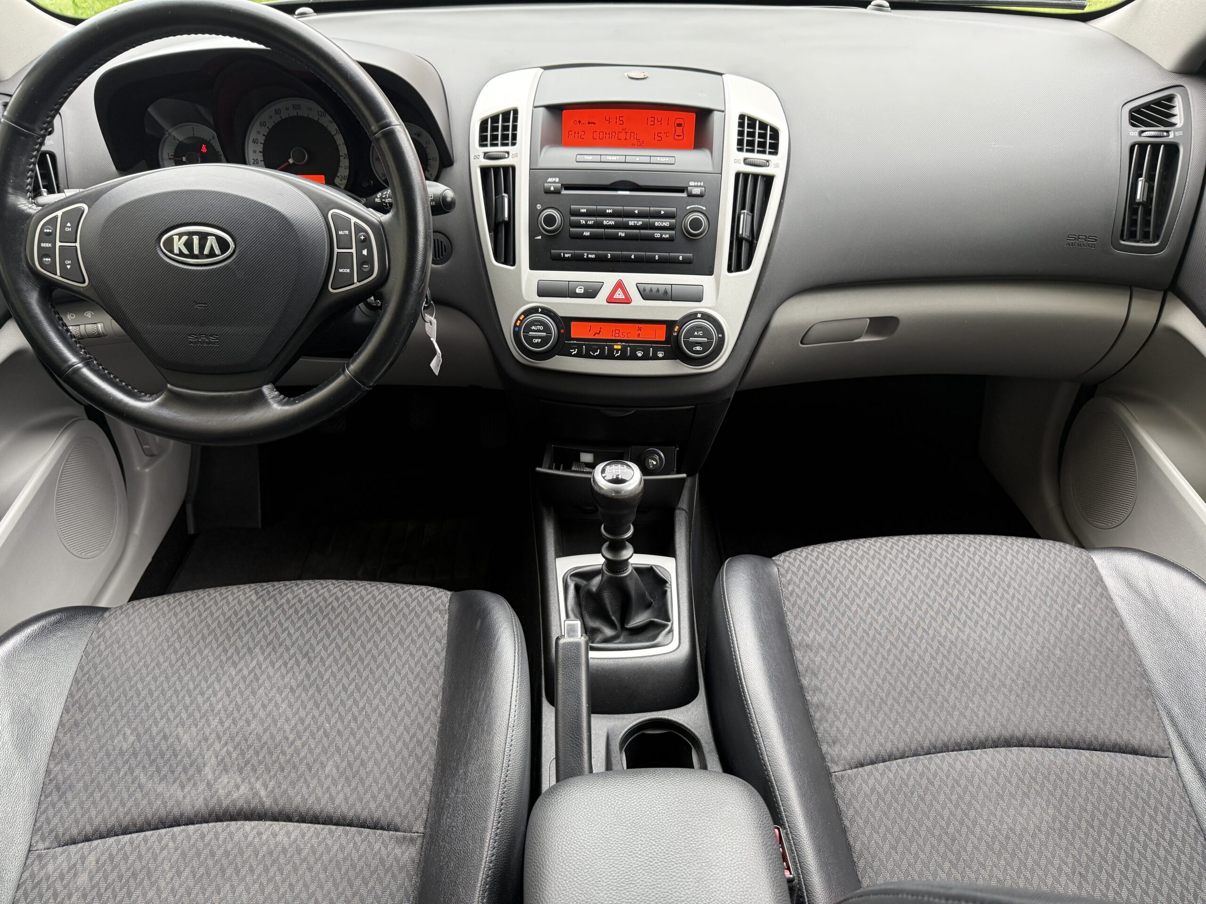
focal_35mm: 24
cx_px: 603
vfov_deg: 56.8
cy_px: 452
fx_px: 836
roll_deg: -0.3
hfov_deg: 71.6
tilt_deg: -36.6
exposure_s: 1/94
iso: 200
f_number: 1.78
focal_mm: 6.76
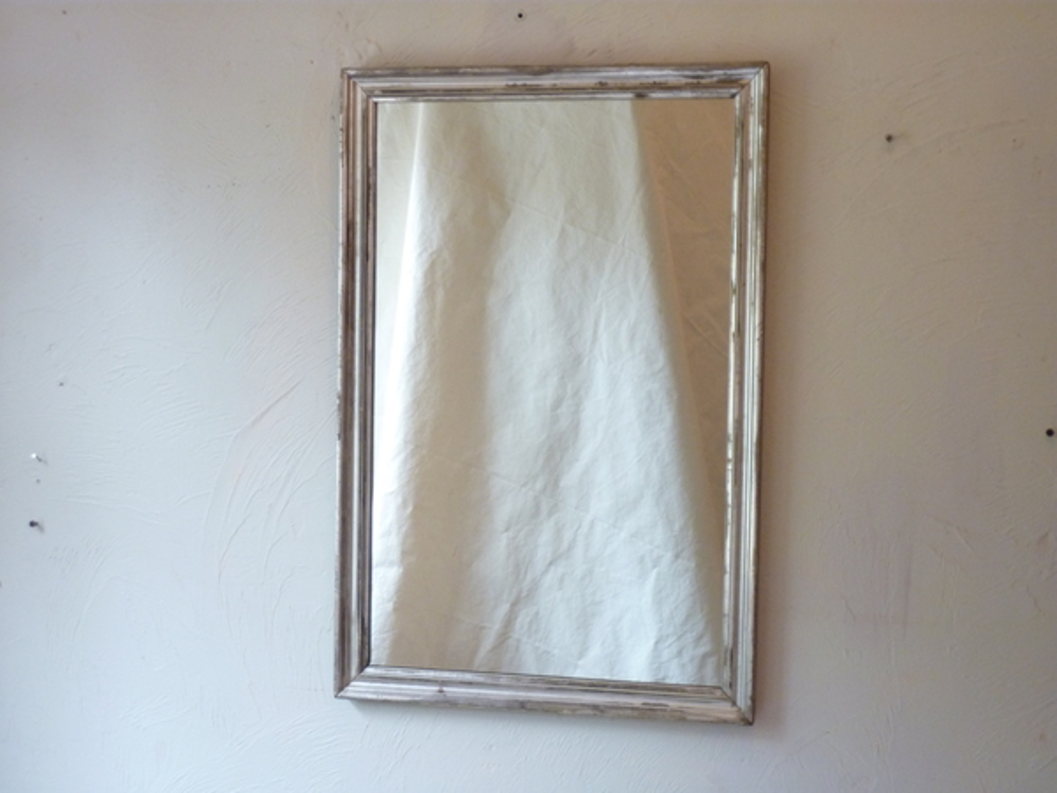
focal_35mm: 63
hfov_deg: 30.7
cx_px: 528
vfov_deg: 23.3
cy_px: 396
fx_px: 1924
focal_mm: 10.3
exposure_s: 1/40
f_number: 4
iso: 250
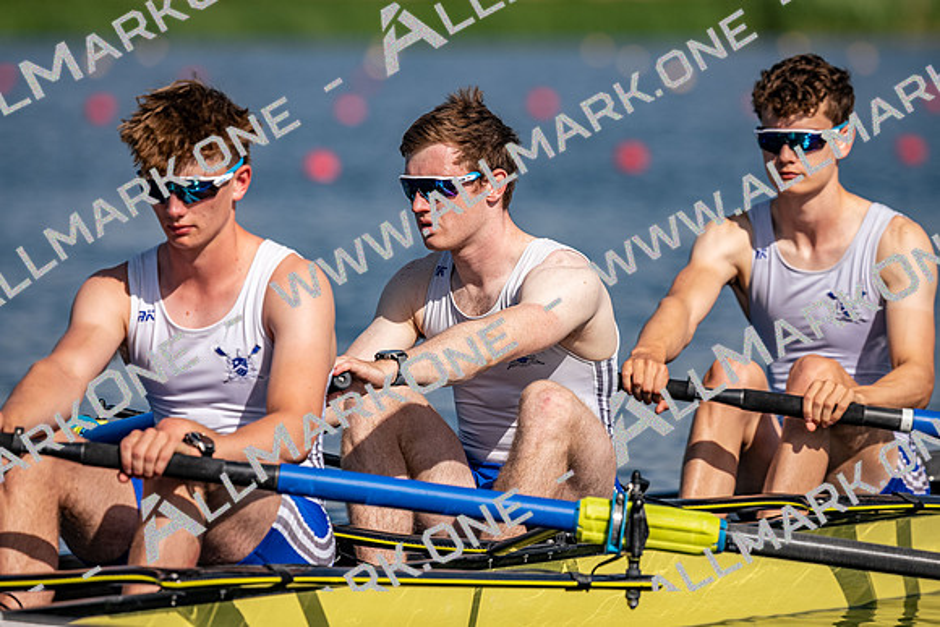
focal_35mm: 406
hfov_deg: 5.1
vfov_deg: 3.4
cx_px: 470
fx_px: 10608
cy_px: 314
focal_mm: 406.2
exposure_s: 1/1600
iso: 125
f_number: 5.6
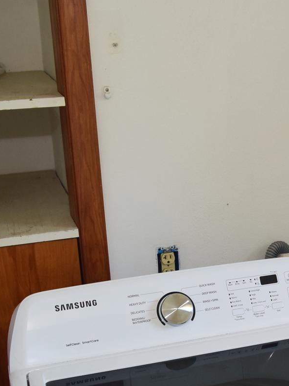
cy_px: 324
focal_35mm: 67
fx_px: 746
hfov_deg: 21.0
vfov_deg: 28.2
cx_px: 304
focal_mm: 18
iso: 640
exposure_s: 1/60
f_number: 5.6
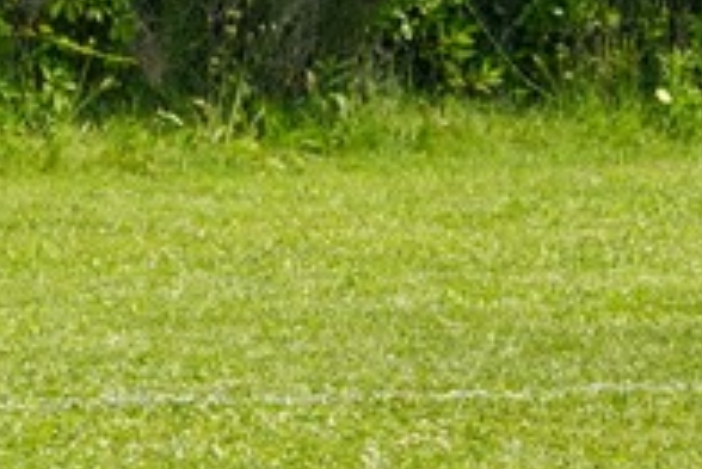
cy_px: 84
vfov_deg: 3.0
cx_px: -942
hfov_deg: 4.4
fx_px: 8918
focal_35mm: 457
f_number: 5
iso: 100
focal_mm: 70
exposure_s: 1/400
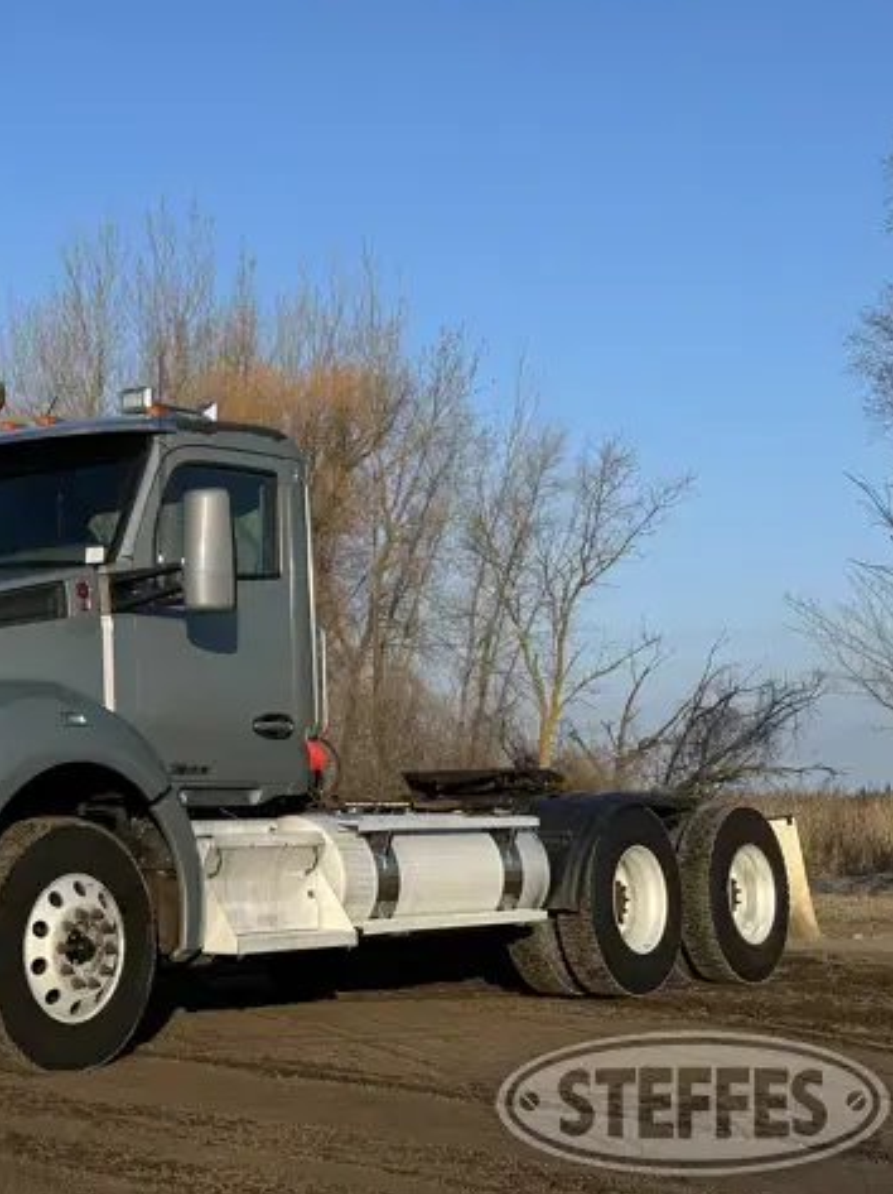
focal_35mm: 65
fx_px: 2239
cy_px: 598
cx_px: 136
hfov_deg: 22.2
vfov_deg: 29.8
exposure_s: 1/3257
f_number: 1.78
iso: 64
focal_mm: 6.86
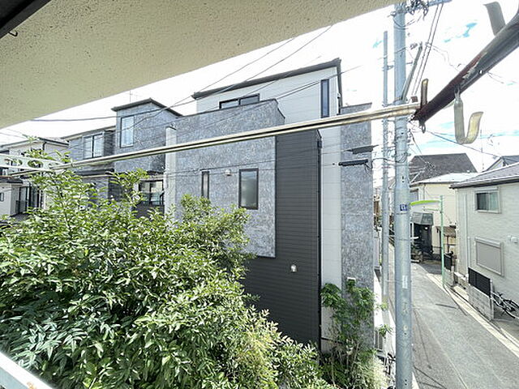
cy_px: 194
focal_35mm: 14
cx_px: 260
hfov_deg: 102.1
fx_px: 210
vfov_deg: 85.7
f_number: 2.4
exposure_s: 1/114
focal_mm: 1.55
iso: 25
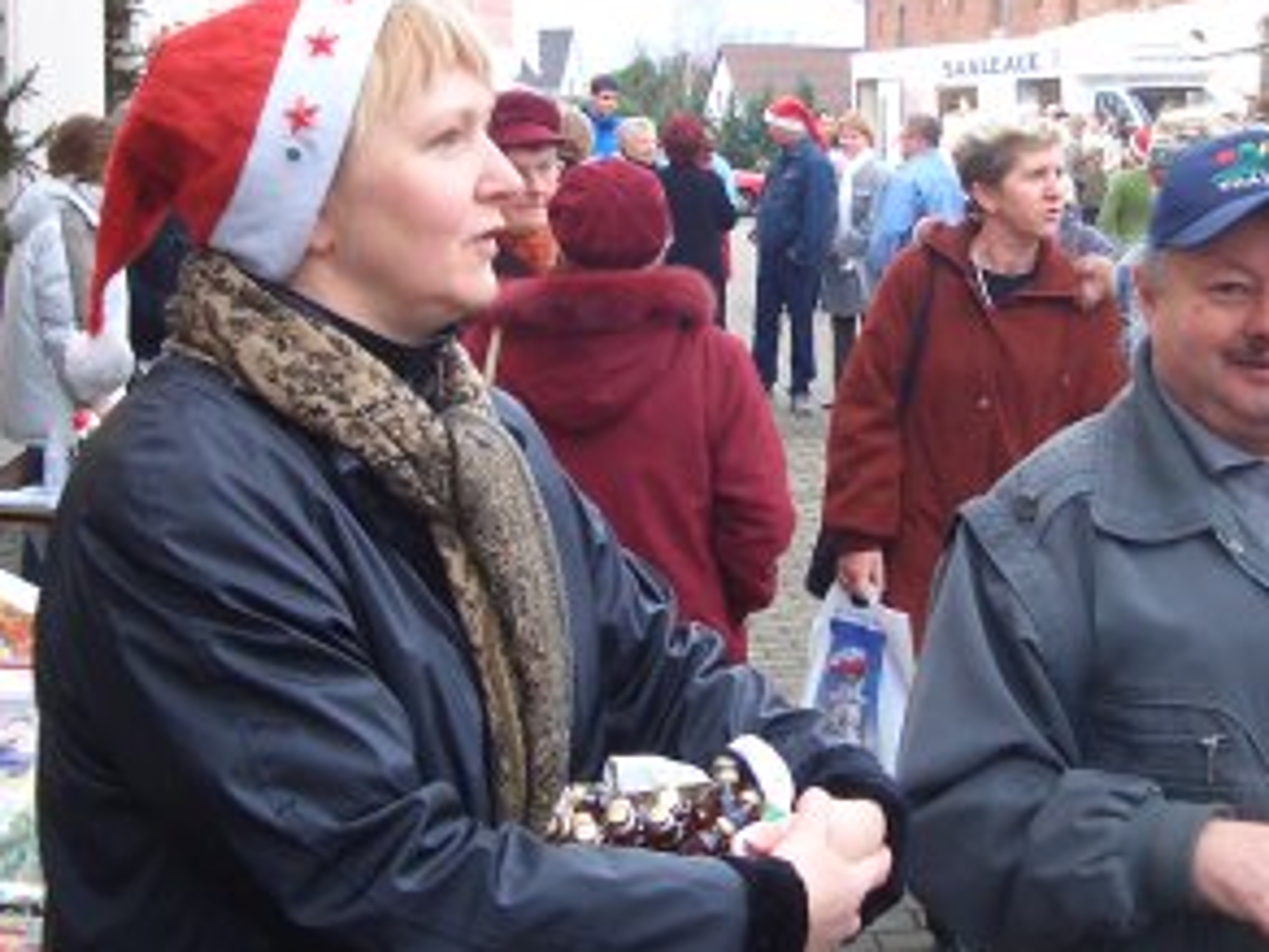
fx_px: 1980
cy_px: 374
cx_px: 726
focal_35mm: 54
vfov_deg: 27.0
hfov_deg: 35.5
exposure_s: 1/50
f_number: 2.6
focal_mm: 5.8
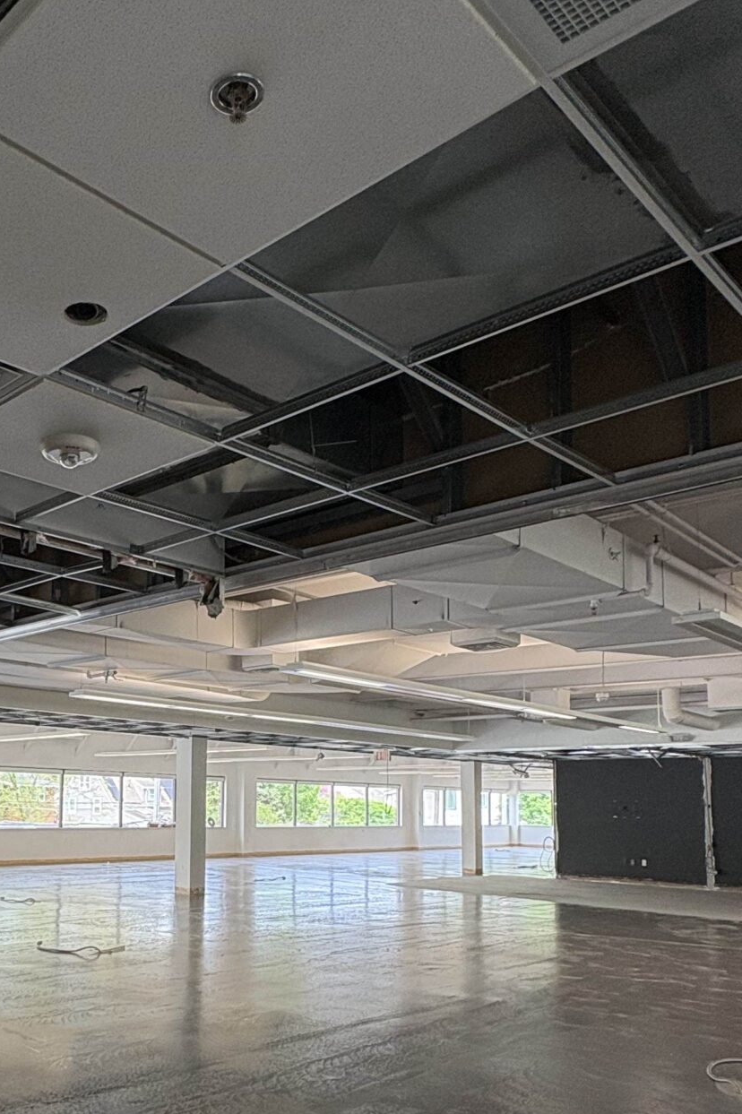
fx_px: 928
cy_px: 730
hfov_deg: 41.5
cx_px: 140
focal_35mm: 30
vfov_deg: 60.7
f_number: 2.2
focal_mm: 2.22
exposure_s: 1/99
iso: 100
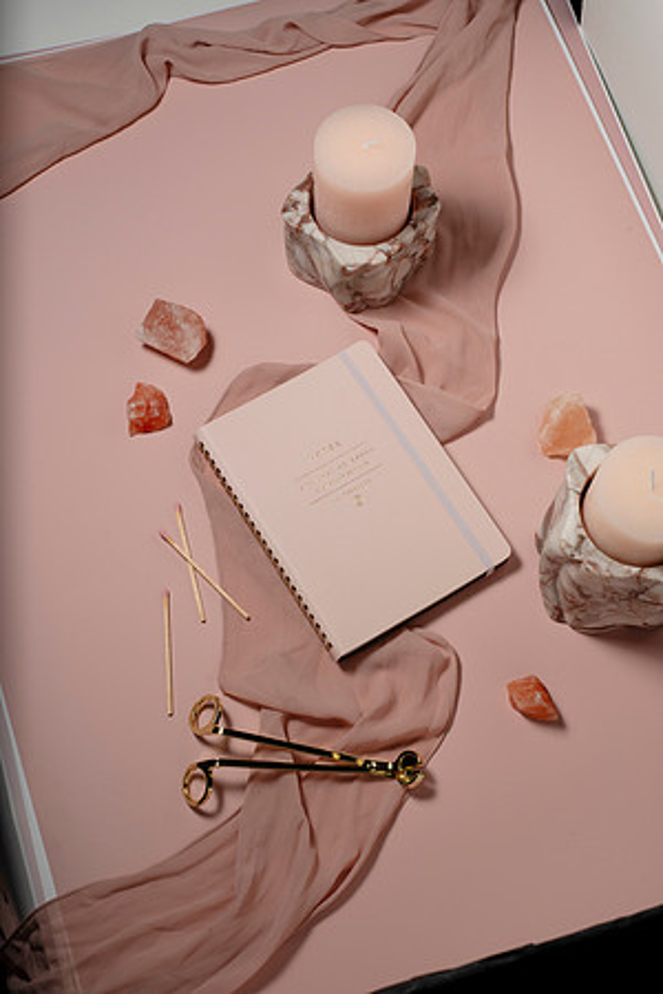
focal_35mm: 50
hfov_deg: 27.0
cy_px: 497
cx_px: 332
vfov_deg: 39.6
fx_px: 1381
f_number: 14
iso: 200
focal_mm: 50
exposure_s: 1/250
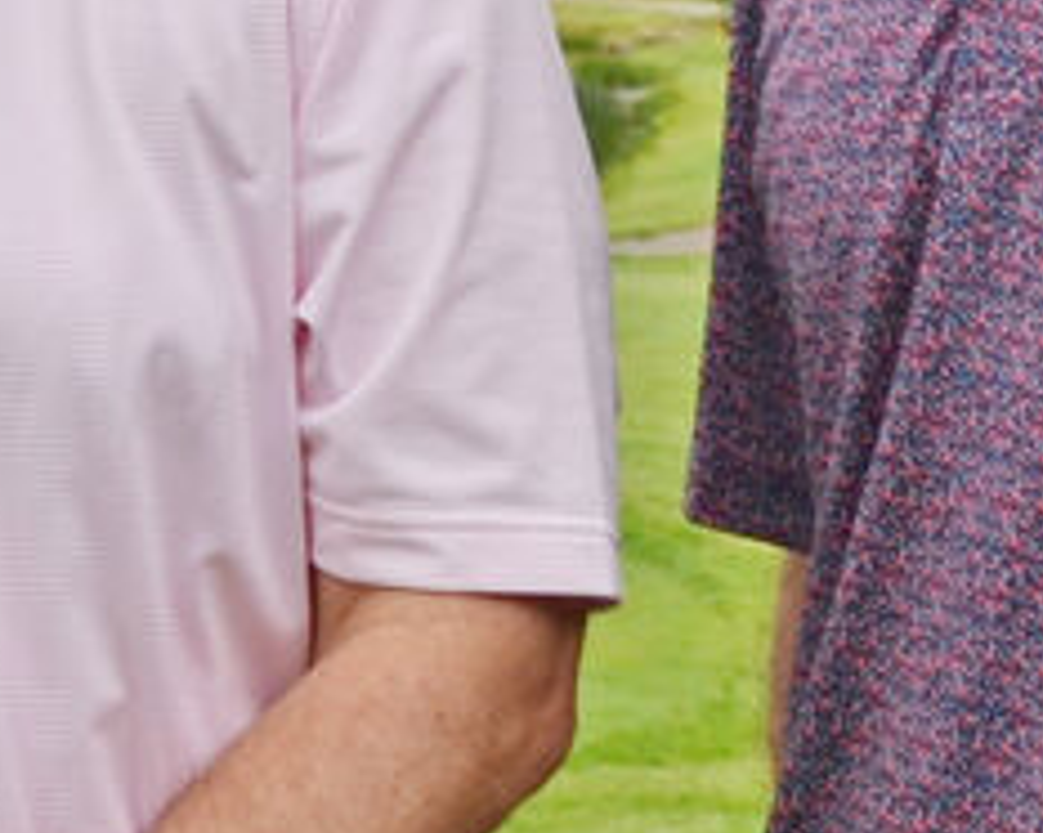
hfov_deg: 6.1
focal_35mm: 310
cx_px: -895
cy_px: -266
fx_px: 9561
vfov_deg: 5.0
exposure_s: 1/200
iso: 100
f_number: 8
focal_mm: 32
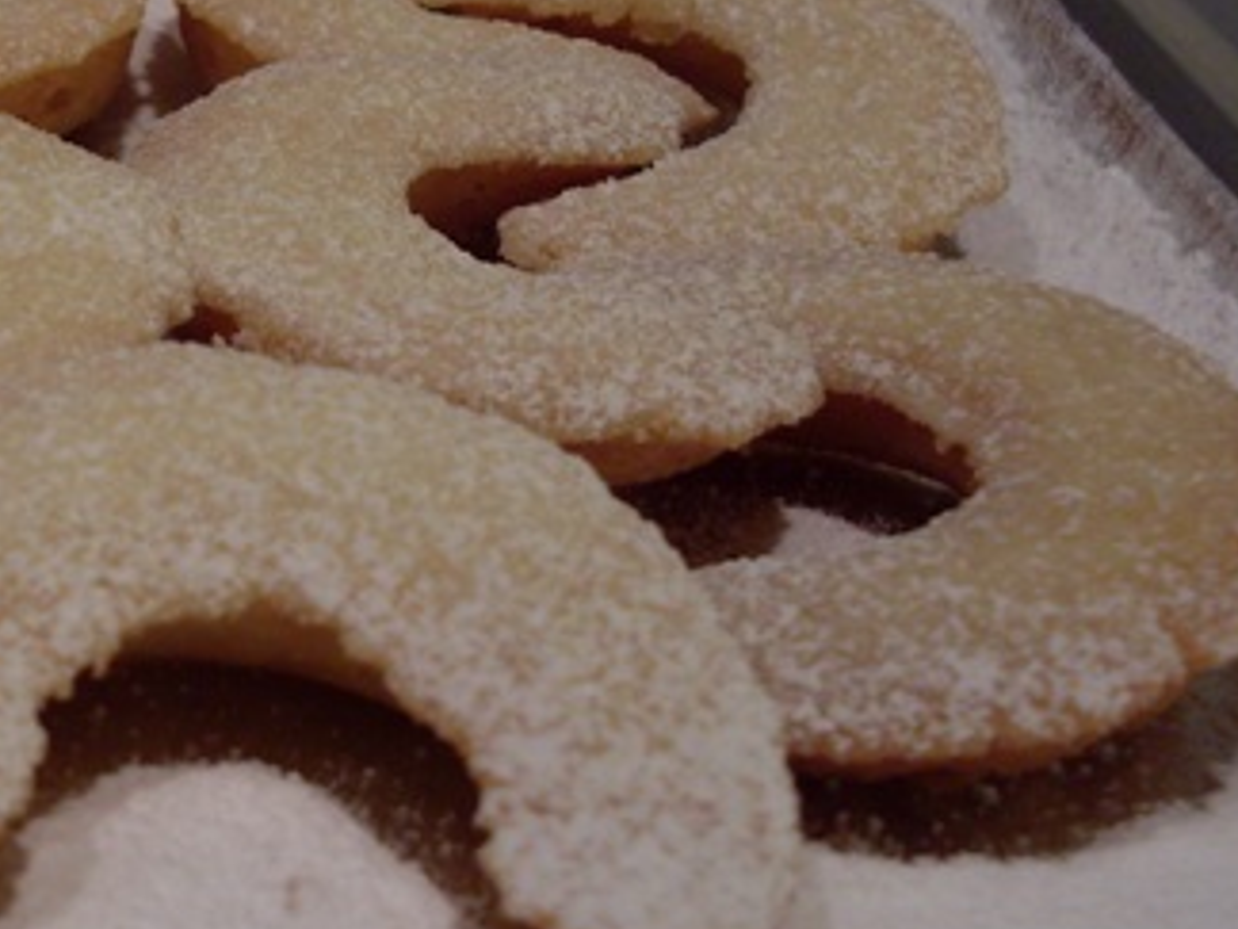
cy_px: 298
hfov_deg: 25.0
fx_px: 2682
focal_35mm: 75
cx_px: 57
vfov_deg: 19.6
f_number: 2.8
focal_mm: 6.3
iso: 100
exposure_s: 1/45
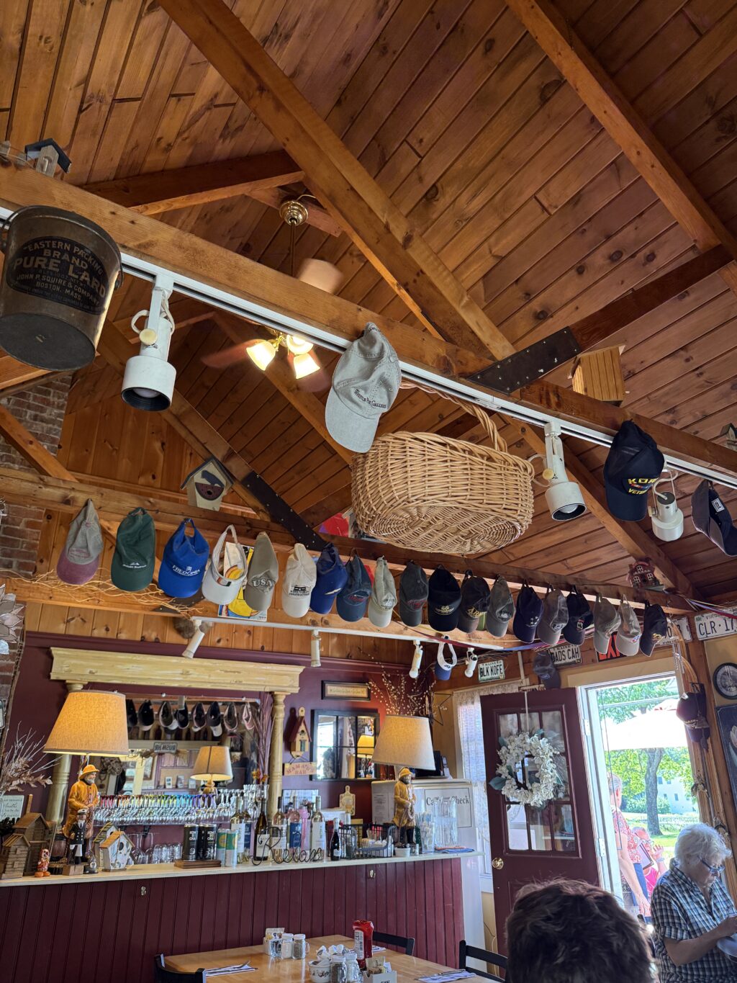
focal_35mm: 24
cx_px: 368
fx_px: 681
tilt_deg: +23.8
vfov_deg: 71.6
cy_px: 492
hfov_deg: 56.8
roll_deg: -0.5
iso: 250
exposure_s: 1/60
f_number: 1.78
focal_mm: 6.76
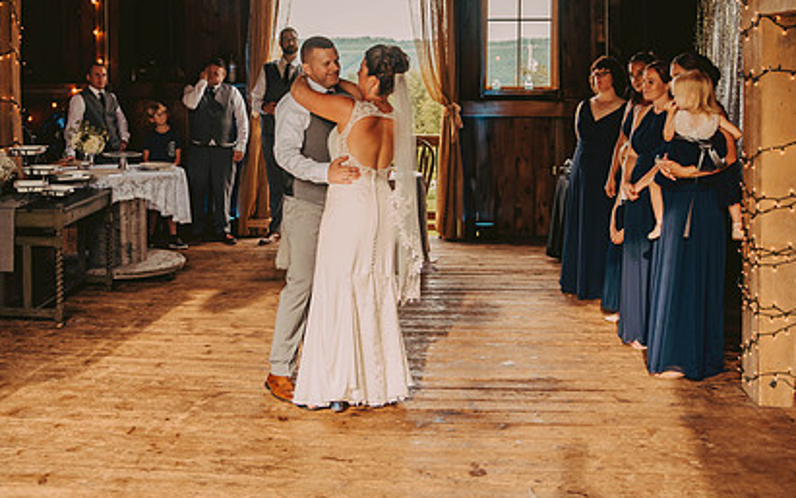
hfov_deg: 43.3
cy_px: 133
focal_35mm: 46
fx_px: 998
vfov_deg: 27.7
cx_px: 327
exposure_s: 1/250
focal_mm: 32
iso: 400
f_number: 2.8
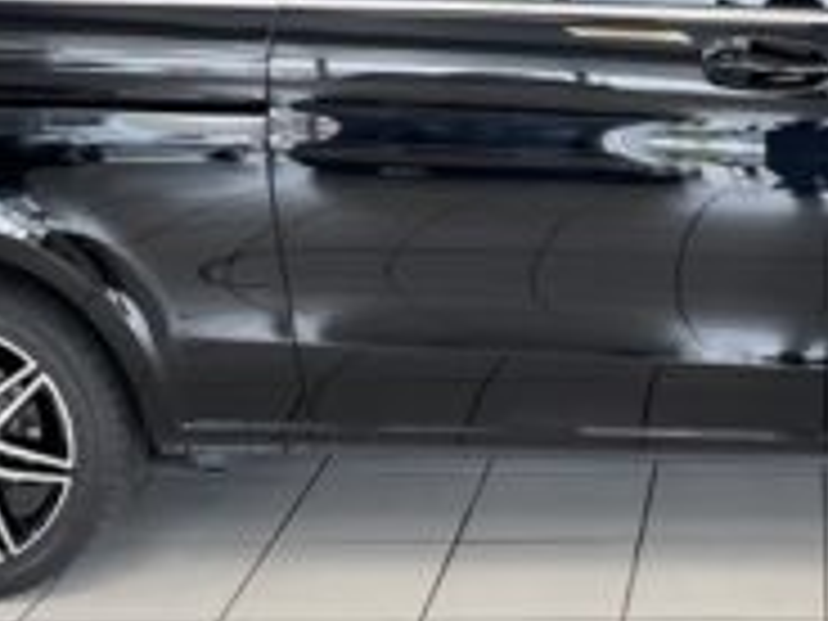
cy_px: -45
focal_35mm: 85
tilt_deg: -6.8
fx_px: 2033
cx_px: 756
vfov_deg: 16.9
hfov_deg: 22.4
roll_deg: +1.2
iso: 64
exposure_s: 1/121
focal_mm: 4.2
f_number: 1.6
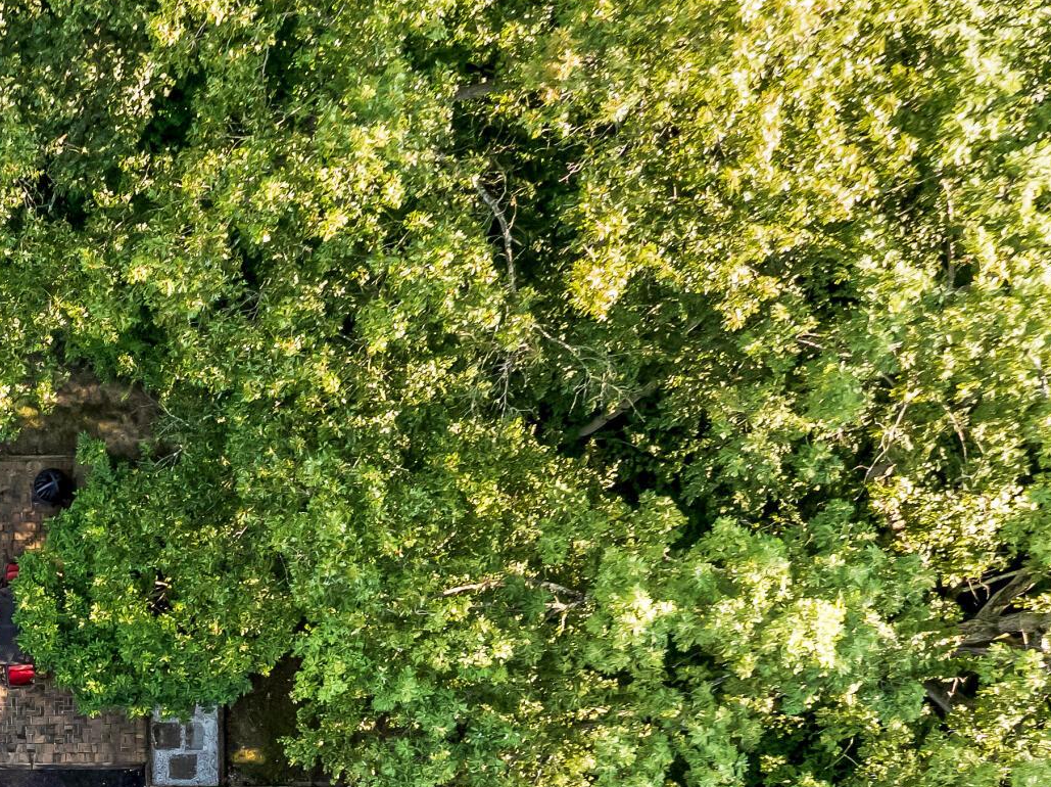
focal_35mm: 70
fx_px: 2124
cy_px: 1073
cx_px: -443
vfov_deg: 19.1
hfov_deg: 23.3
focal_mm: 12.29
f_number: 2.8
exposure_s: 1/320
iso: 140
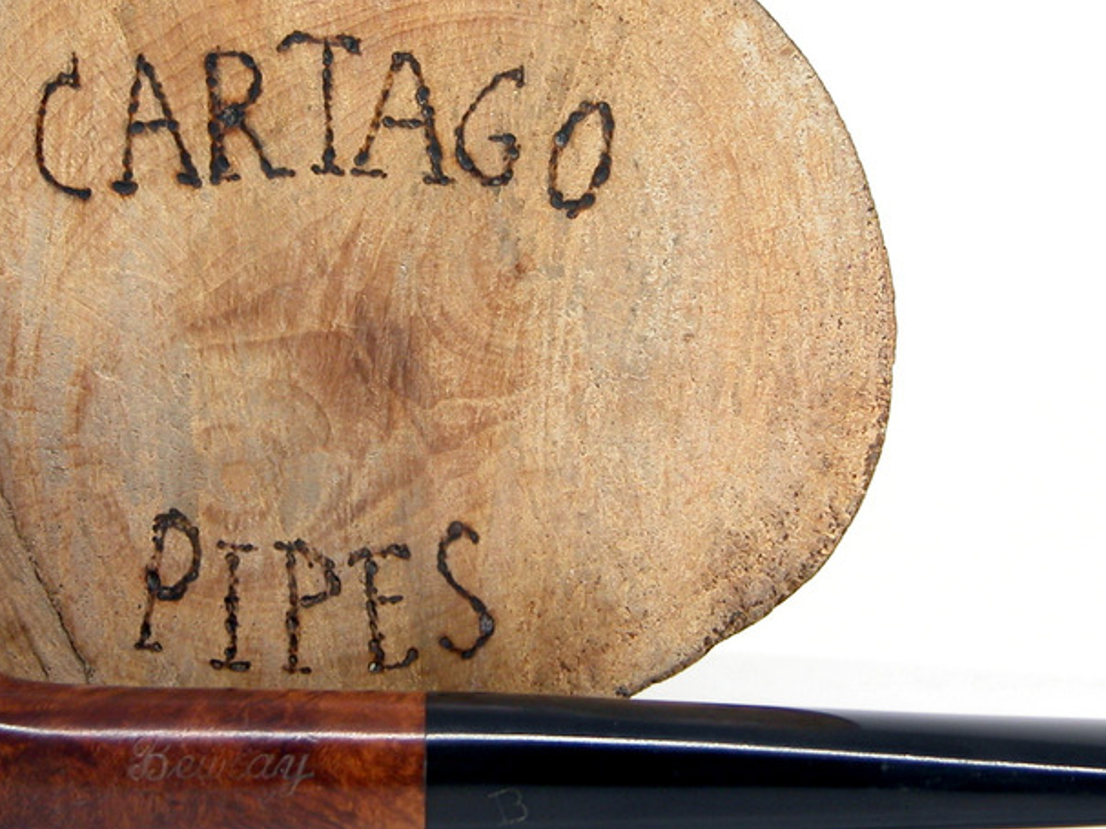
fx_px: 5814
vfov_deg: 8.2
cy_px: 306
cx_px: 439
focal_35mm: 182
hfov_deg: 10.9
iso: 100
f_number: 3.6
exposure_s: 1/55.2
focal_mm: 23.7
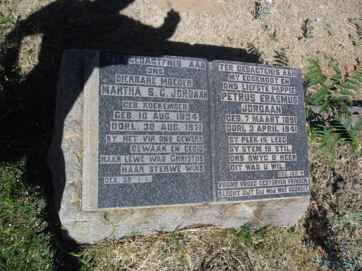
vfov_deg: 51.4
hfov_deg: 65.3
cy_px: 136
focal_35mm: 27
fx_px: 282
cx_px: 181
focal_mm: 4.9
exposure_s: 1/245
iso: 80
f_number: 9
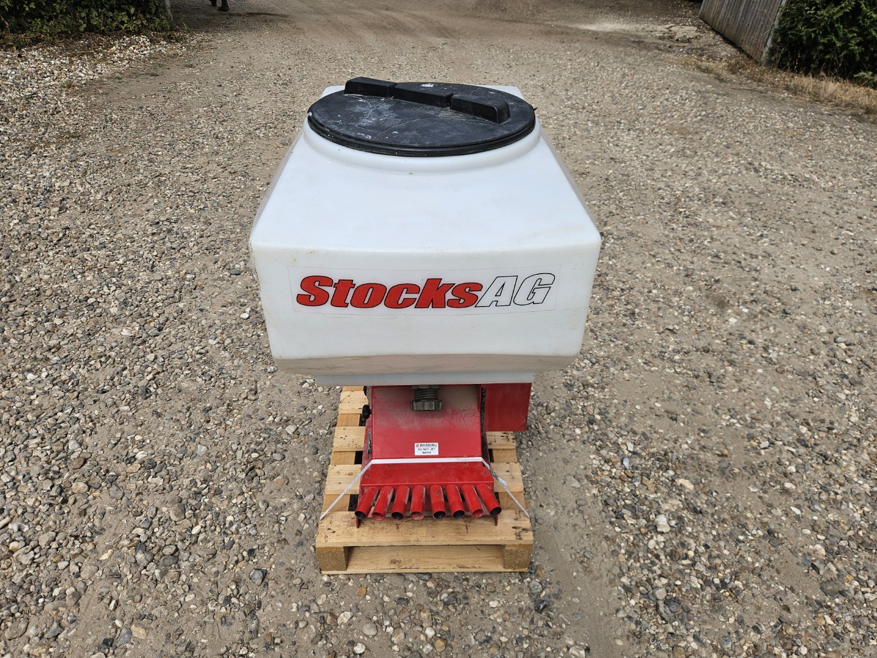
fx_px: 583
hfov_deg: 73.9
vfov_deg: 58.9
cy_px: 329
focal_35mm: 23
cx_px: 438
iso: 25
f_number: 1.8
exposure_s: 1/2365
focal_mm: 5.4
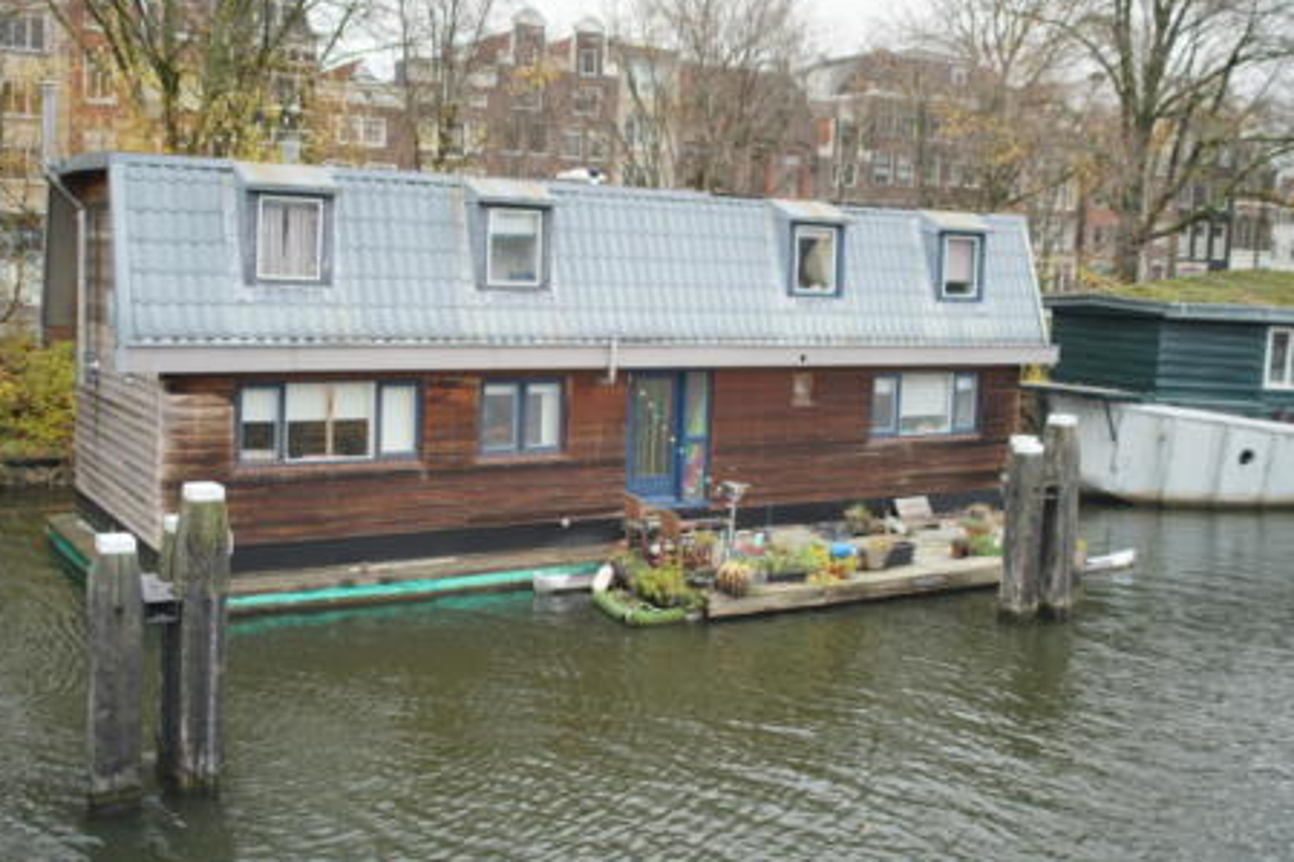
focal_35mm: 39
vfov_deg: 34.2
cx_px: 654
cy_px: 391
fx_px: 1401
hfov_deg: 49.6
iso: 400
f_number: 3.2
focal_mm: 35
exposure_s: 1/60
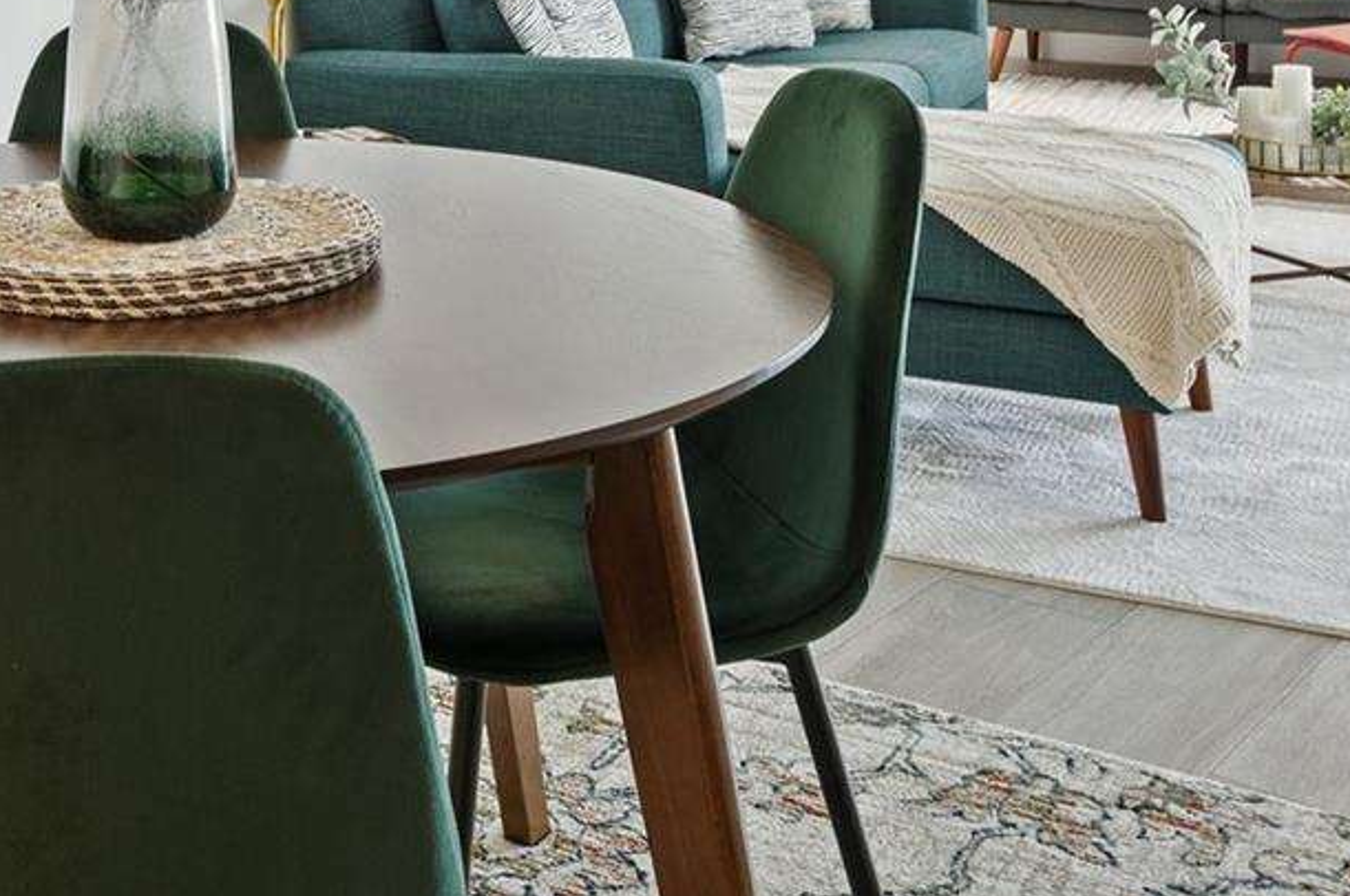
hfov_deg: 35.5
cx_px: 347
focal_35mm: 55
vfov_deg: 22.5
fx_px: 2060
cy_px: -204
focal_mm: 21
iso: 200
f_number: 8
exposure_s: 1/1.67
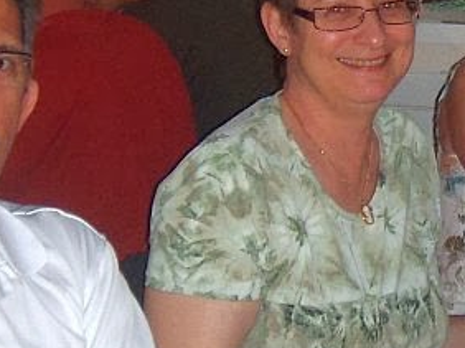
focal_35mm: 138
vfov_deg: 10.7
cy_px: 155
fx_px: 1852
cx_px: 519
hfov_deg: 14.0
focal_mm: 6.4
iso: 64
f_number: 3.5
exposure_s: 1/60.2
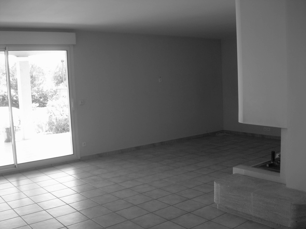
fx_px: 336
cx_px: 153
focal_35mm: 38
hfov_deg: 49.0
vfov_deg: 37.7
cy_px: 114
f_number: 2.8
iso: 50
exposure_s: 1/38.9
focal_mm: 6.3
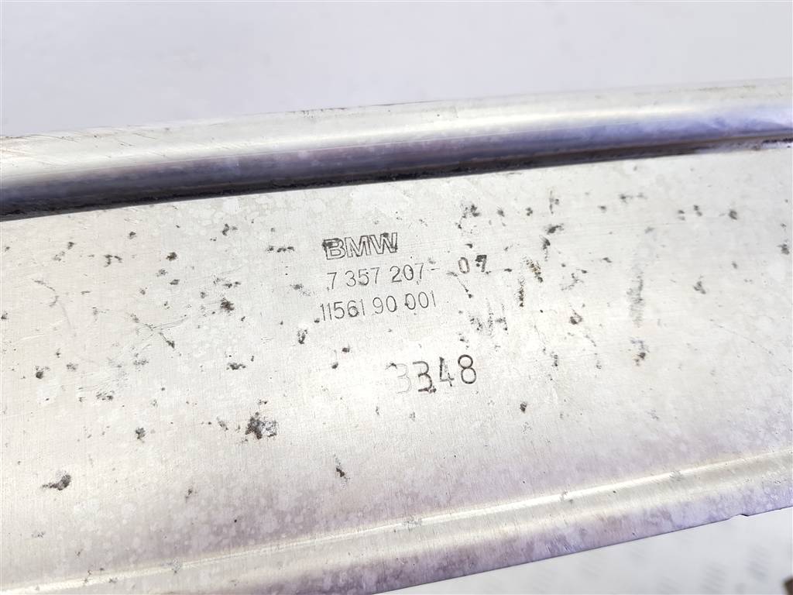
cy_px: 298
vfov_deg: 53.1
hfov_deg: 67.3
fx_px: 596
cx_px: 396
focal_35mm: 26
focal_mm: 4.2
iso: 64
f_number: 1.7
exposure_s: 1/100
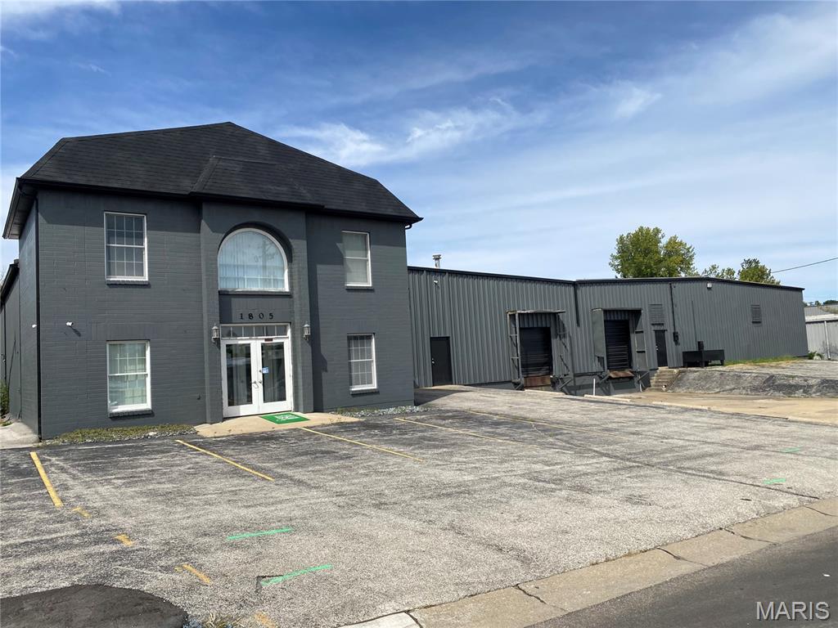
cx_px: 419
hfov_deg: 67.3
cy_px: 314
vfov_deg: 53.1
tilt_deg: +3.7
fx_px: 629
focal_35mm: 26
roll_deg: +2.5
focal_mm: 4.25
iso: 32
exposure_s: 1/3846
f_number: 1.8
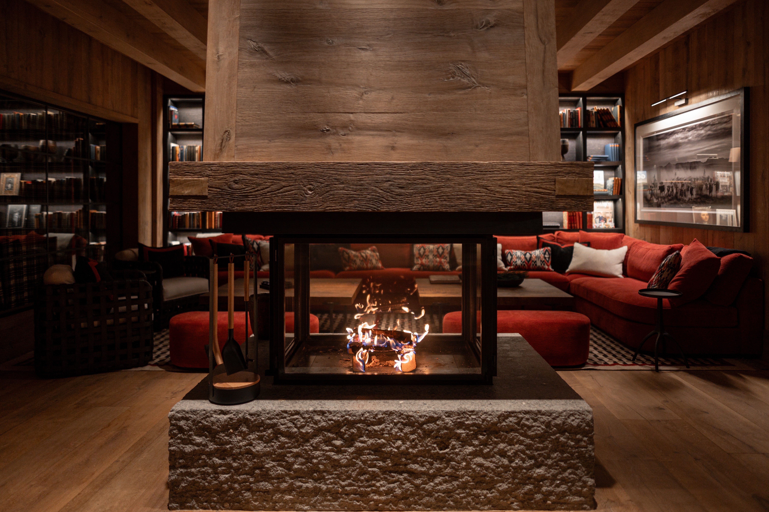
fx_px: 512
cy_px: 256
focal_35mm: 24
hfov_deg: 73.8
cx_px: 384
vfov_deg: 53.1
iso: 1000
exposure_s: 1/100
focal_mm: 24
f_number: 1.4
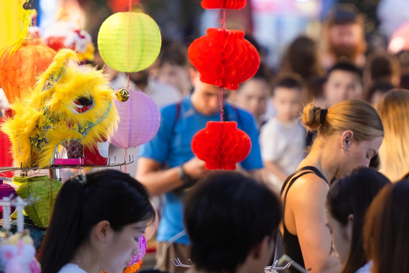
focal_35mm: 566
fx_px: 6430
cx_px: 381
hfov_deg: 3.6
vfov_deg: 2.4
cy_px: 77
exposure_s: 1/200
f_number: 2.8
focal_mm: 145
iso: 1600
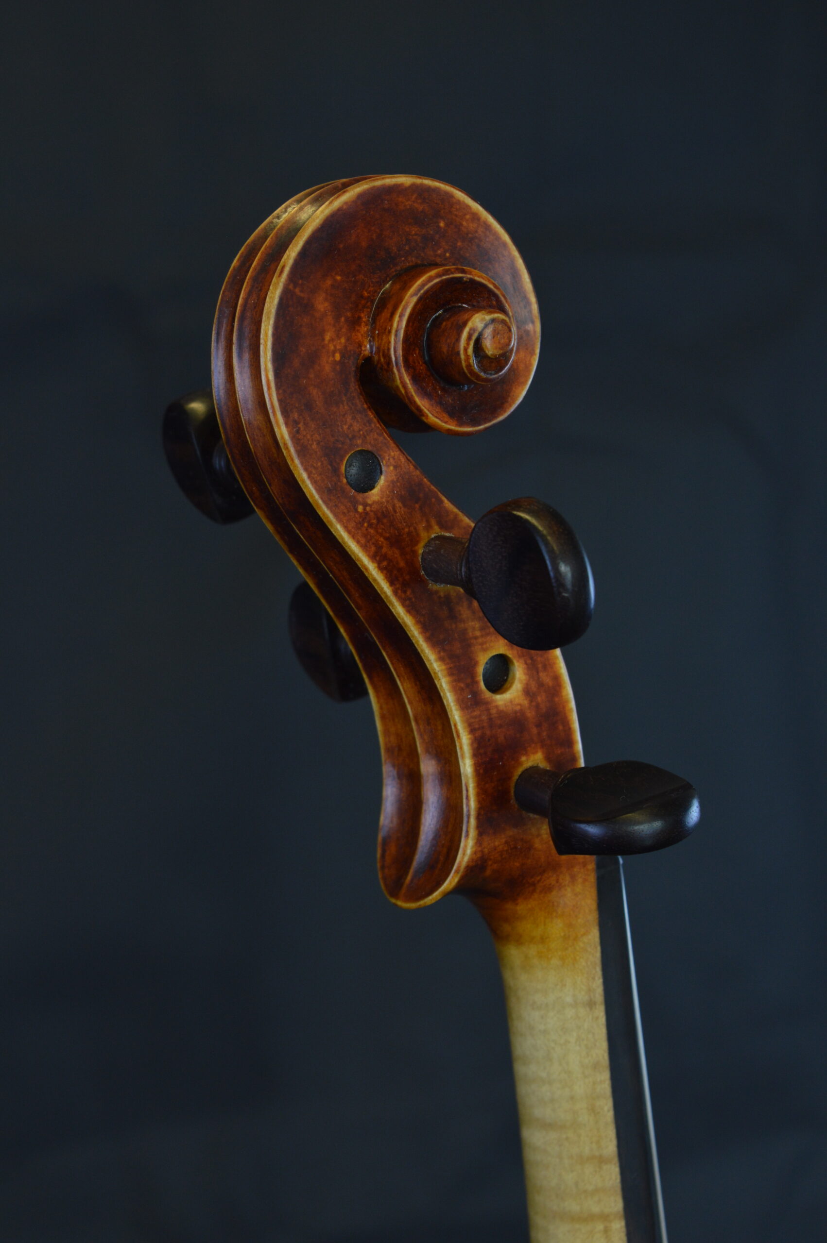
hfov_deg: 18.1
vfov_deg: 27.0
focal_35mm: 75
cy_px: 622
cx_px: 414
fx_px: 2589
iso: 400
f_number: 9
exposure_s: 1/80
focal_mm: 50
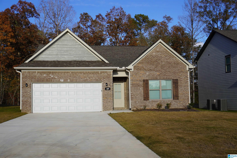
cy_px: 79
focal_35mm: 42
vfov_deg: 31.9
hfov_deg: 46.4
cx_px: 118
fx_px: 276
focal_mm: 28
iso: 100
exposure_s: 1/160
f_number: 11
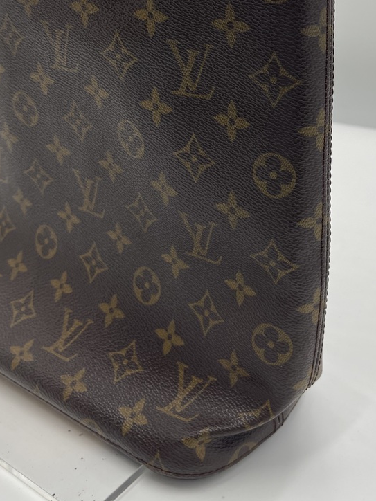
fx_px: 666
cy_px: 118
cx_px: 264
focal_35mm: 46
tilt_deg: -18.1
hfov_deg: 31.2
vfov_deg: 40.0
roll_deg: +2.6
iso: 32
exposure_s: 1/260
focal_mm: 5.1
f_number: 1.6
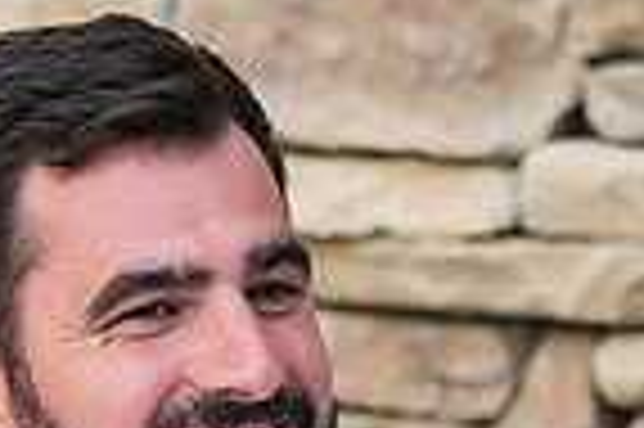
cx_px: -338
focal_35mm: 762
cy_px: 606
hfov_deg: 2.7
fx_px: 13616
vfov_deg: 1.8
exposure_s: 1/250
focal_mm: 125
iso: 400
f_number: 3.2
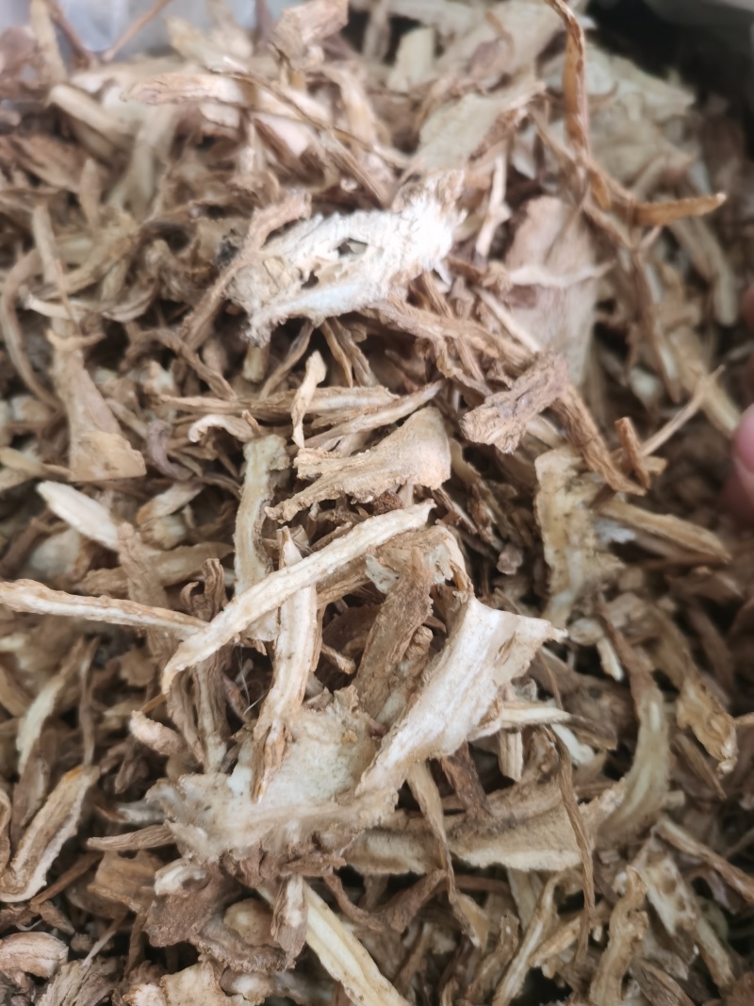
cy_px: 503
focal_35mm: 27
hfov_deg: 51.3
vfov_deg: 65.3
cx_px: 377
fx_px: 784
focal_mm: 5.58
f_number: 1.8
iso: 320
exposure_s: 1/25.7
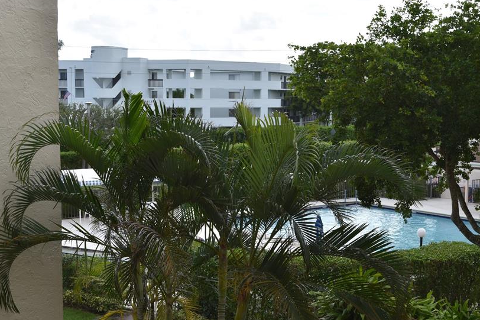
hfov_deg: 34.0
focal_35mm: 59
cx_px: 300
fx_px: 782
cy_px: 183
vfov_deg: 23.1
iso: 100
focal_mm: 31
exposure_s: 1/200
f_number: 9
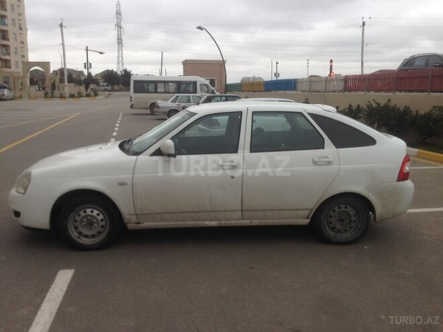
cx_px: 222
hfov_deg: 55.4
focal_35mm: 33
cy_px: 166
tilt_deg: -10.5
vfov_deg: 42.9
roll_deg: +2.3
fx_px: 422
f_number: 2.4
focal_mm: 4.12
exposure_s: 1/441
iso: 50
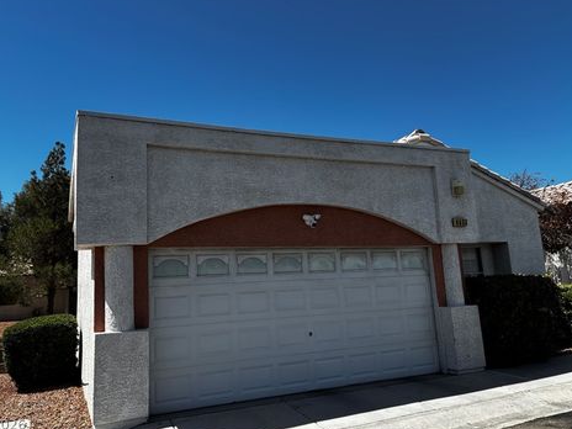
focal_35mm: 28
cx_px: 268
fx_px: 463
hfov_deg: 63.4
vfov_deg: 49.7
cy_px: 203
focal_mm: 5.96
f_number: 1.6
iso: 50
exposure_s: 1/2933
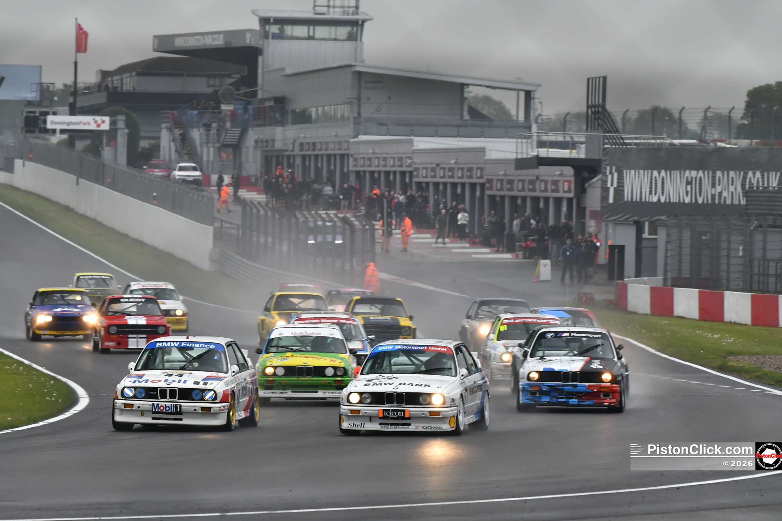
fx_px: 6516
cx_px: 391
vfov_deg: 4.6
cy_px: 260
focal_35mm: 300
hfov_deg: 6.9
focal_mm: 200
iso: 1000
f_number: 5
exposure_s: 1/320
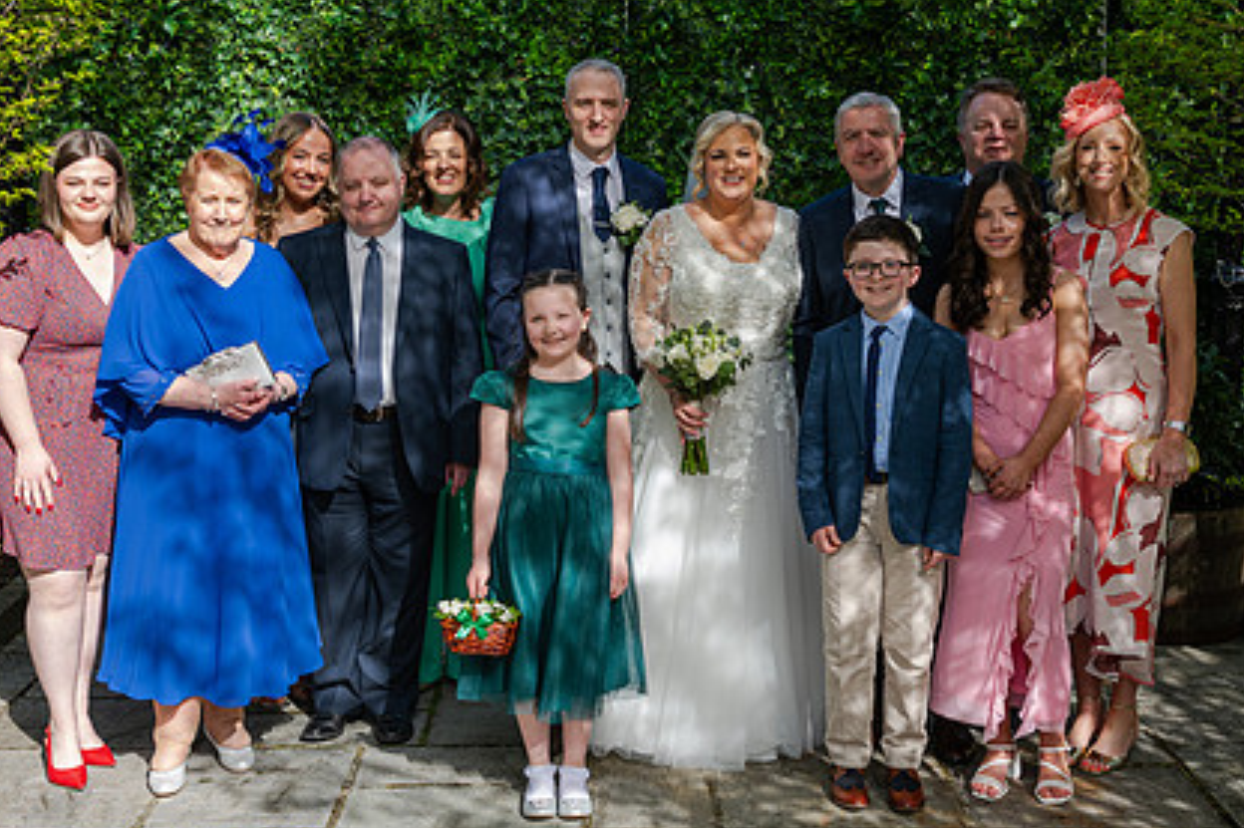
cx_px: 631
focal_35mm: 53
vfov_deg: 25.4
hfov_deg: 37.5
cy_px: 312
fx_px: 1831
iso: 100
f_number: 5
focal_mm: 38
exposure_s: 1/250
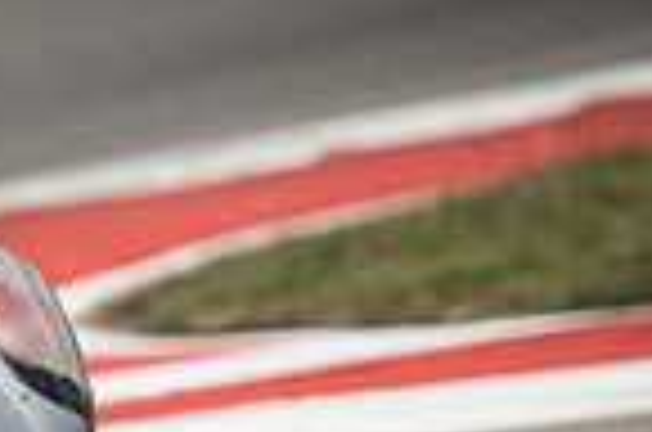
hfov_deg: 1.7
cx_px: -598
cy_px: 781
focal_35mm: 1204
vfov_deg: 1.1
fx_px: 21758
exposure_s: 1/2000
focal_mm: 200
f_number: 2.8
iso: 125
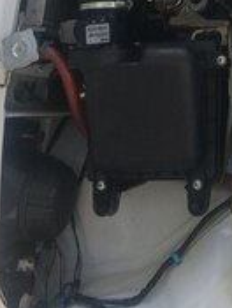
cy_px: -56
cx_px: 258
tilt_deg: -75.4
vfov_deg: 22.1
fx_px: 730
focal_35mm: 82
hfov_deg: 17.4
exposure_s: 1/159
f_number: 2.2
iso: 32
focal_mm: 4.15
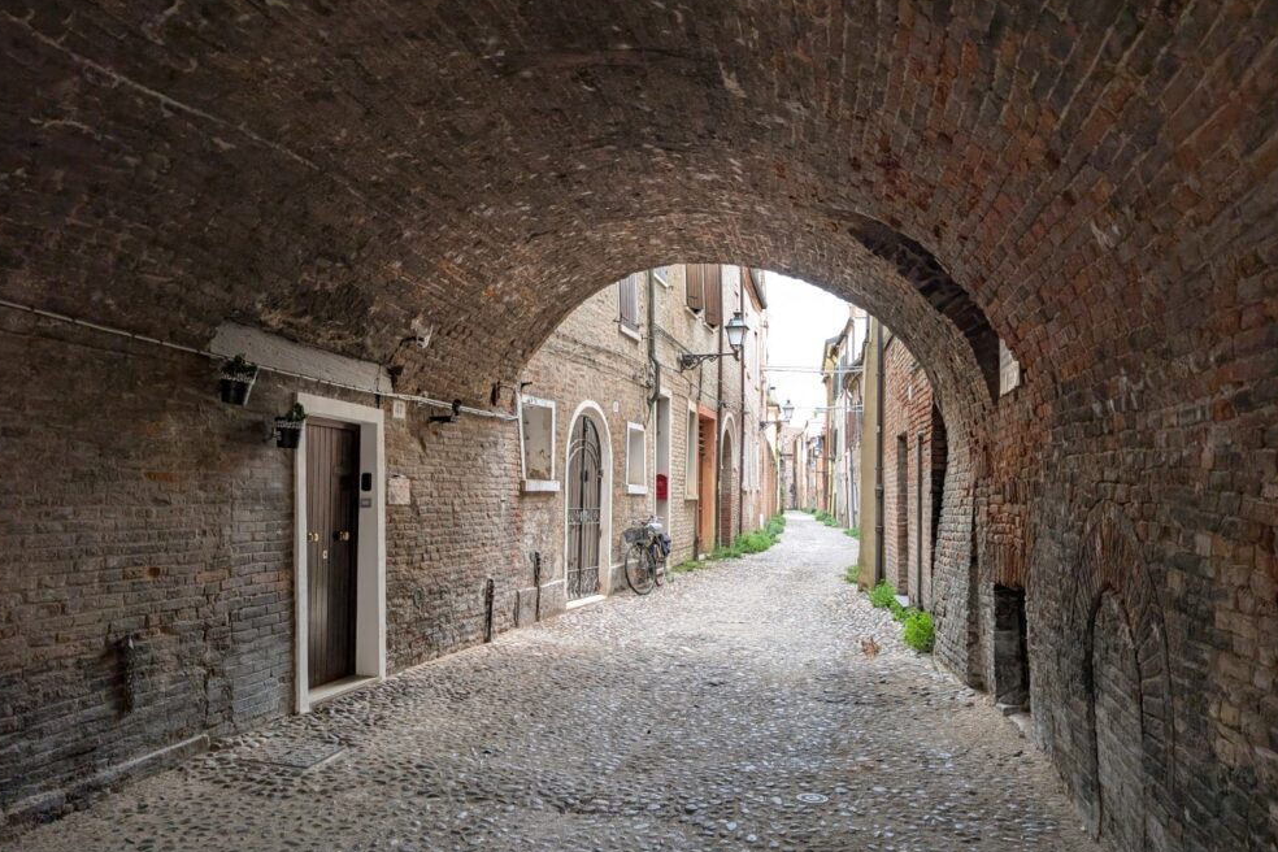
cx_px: 625
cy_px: 444
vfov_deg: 49.5
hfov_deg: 69.4
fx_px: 923
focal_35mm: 26
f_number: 1.68
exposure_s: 1/219
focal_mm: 6.9
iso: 43
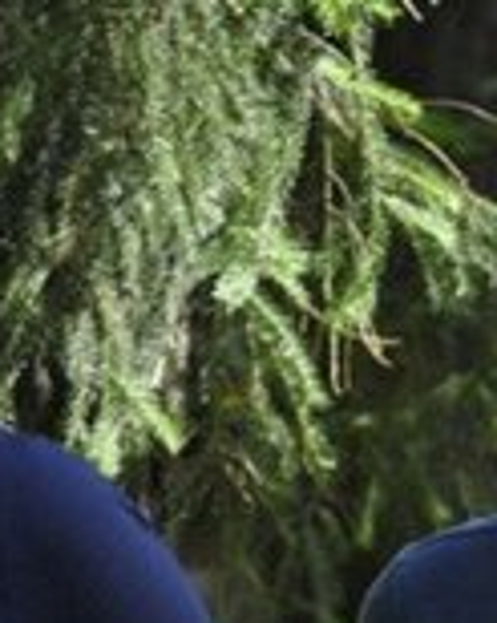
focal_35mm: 745
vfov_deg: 2.6
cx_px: 974
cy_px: 591
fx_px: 13711
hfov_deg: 2.1
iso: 720
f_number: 4.8
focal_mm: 125
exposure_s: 1/500
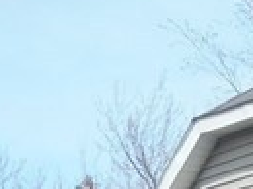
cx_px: 821
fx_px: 2473
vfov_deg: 4.2
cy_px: 594
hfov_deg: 5.4
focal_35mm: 339
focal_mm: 7.8
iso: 125
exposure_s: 1/800
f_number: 3.9
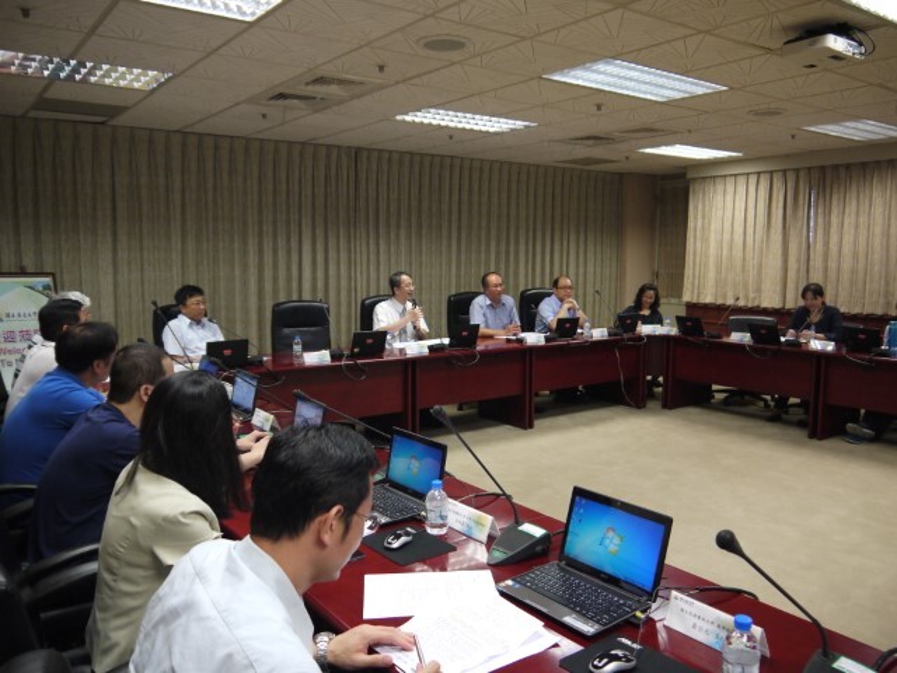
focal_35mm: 28
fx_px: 726
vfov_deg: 49.7
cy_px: 336
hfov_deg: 63.4
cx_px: 448
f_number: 3.5
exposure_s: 1/60
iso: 400
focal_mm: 14
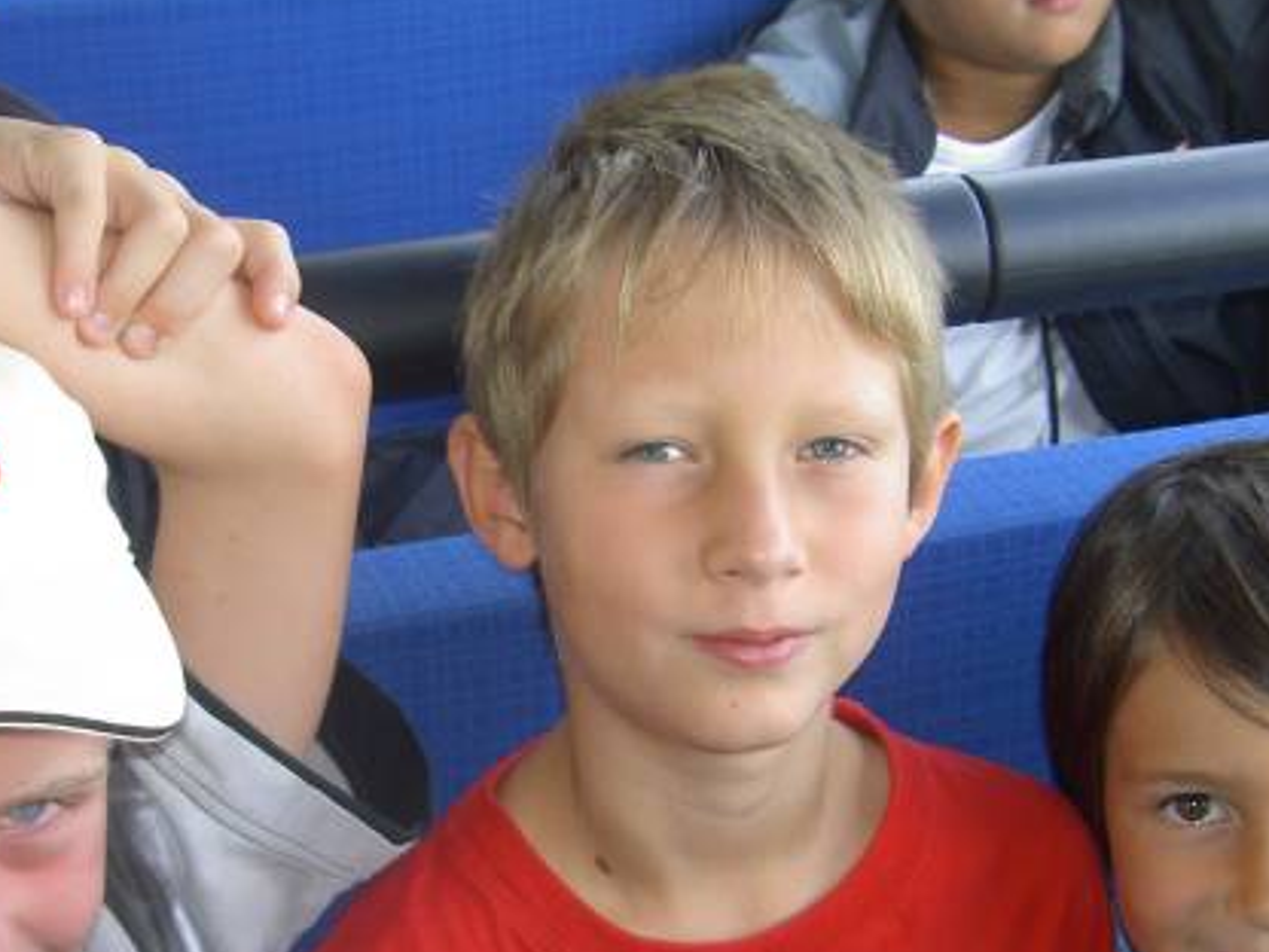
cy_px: 745
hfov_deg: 25.9
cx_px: 497
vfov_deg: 19.5
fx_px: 2749
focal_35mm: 75
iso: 100
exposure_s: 1/60
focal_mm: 8
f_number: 2.8
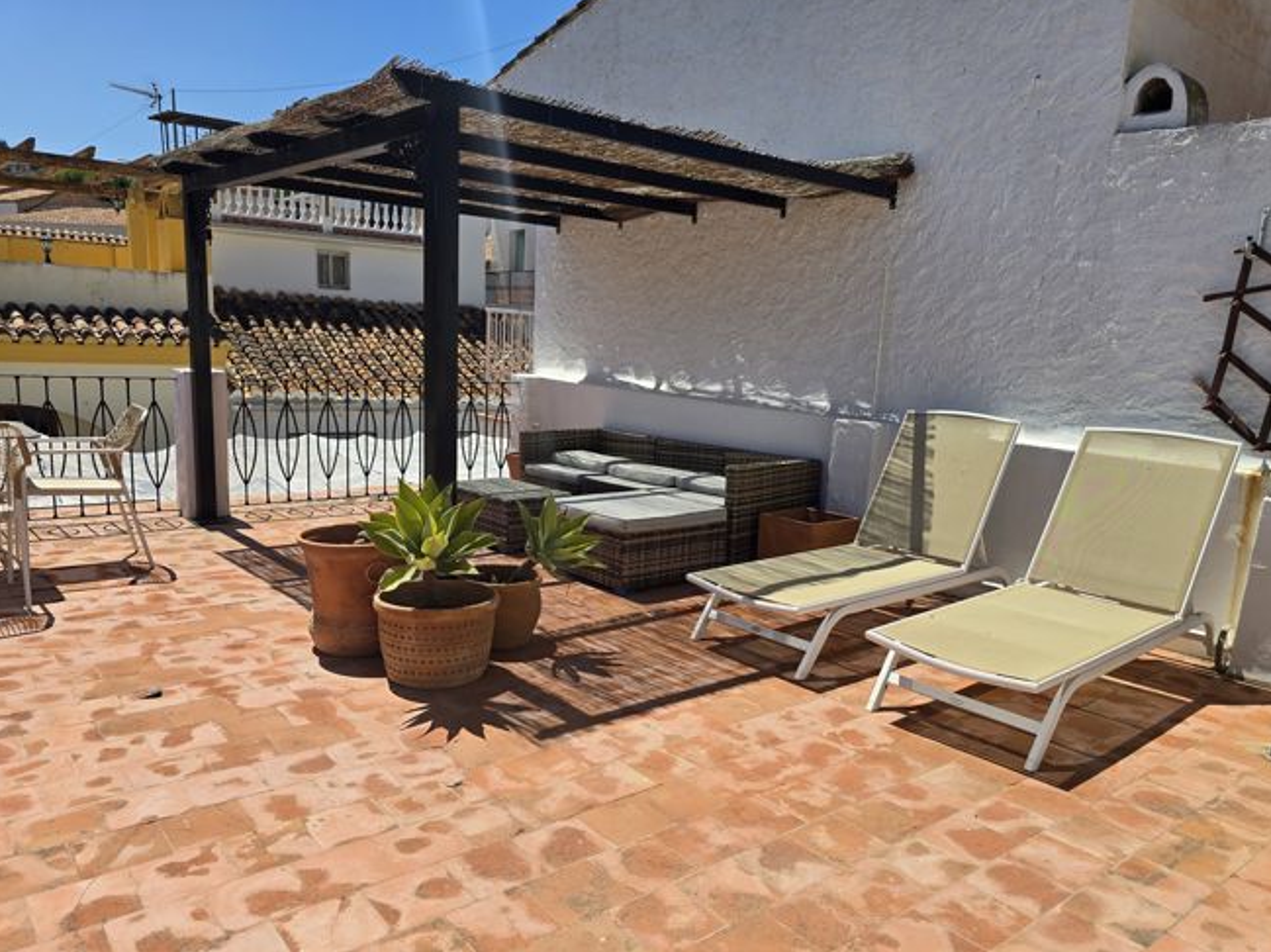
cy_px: 501
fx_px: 917
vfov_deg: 54.8
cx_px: 651
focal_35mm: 25
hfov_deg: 69.4
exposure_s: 1/1189
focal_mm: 6.3
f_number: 1.7
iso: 12
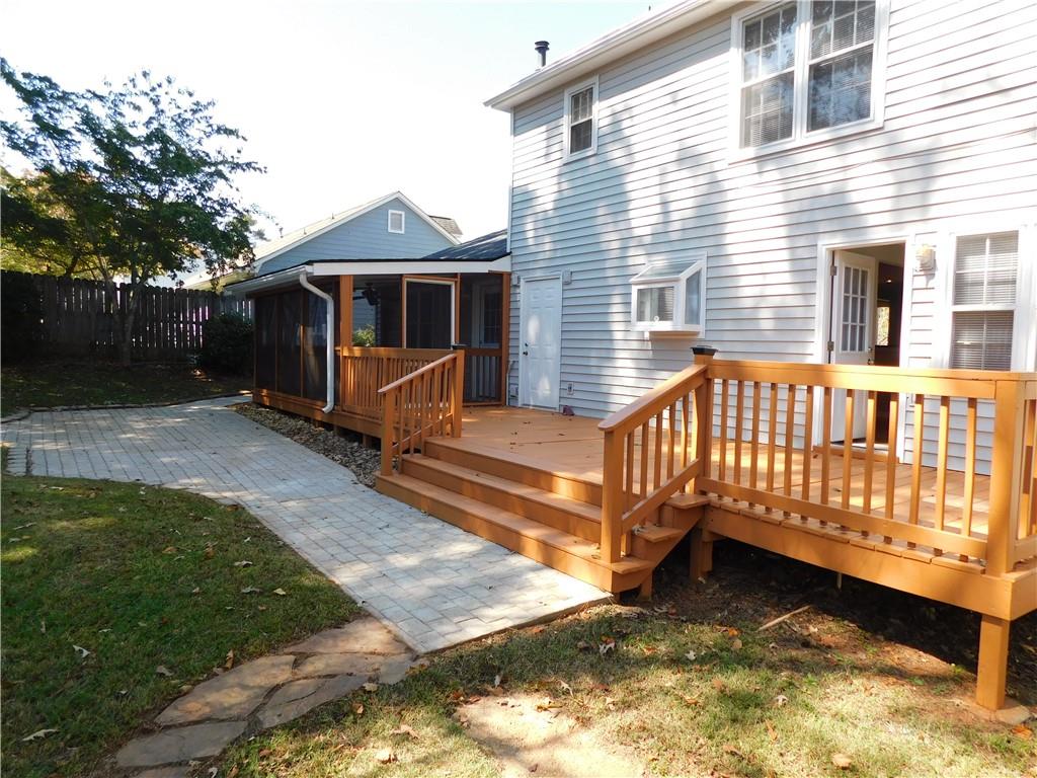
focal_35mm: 23
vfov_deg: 58.9
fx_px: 689
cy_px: 389
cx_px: 518
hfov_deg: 73.9
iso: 125
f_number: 3
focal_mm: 4
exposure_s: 1/320
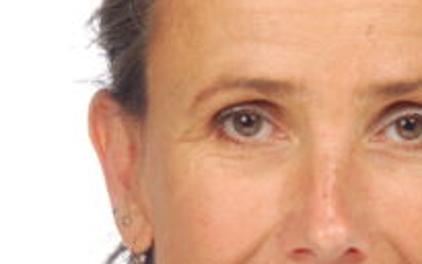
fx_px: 3553
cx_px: 305
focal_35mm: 309
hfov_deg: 6.8
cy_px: 188
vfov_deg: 4.2
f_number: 16
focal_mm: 90
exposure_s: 1/30
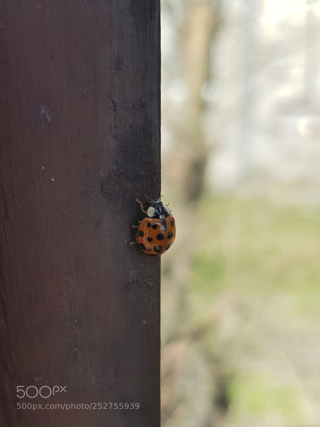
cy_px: 214
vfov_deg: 67.3
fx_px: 320
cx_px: 160
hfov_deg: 53.1
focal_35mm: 26
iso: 40
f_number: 1.7
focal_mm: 4.2
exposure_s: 1/640
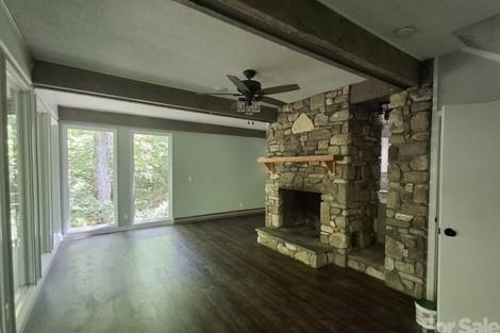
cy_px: 176
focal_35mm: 17
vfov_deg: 70.3
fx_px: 236
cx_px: 247
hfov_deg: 93.3
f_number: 2.2
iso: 250
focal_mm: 1.64
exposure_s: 1/40
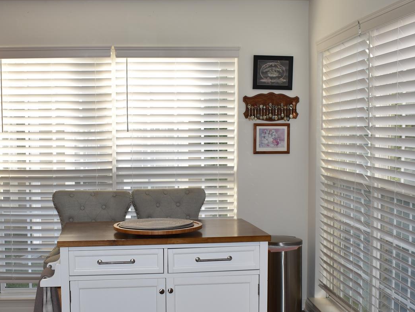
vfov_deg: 28.5
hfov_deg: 37.4
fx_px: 612
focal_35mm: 51
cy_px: 193
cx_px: 175
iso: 100
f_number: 3.5
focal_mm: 18
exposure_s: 1/80
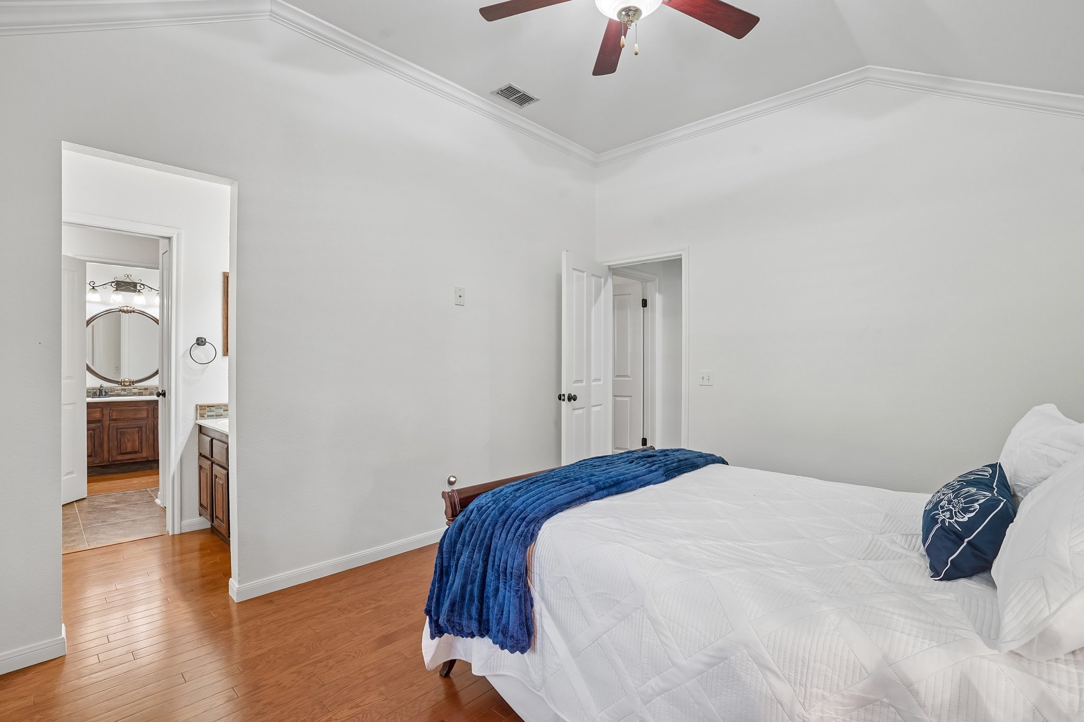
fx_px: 482
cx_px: 542
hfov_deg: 96.7
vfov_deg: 73.7
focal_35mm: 16
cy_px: 361
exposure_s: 1/10
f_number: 8
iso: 400
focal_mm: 16
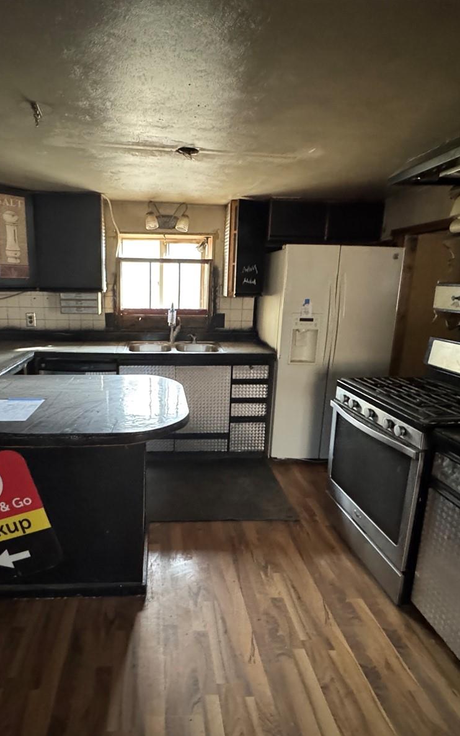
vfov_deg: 85.1
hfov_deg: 58.9
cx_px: 174
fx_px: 401
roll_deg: +0.2
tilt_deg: -13.4
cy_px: 370
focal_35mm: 20
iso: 1250
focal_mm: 2.22
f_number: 2.2
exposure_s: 1/48
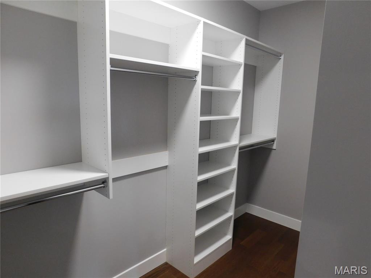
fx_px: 247
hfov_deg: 73.9
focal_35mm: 23
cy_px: 139
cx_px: 186
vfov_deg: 58.9
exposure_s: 1/30
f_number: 3
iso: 360
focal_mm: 4
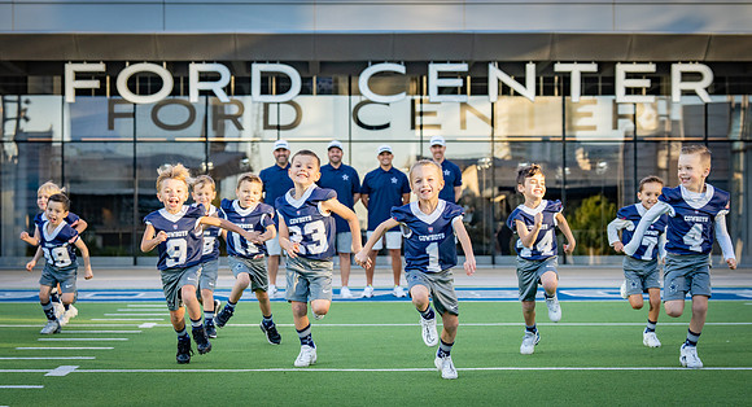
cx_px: 353
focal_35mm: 83
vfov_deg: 14.1
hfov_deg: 25.8
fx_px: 1644
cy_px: 244
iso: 1000
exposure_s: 1/1250
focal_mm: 70
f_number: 4
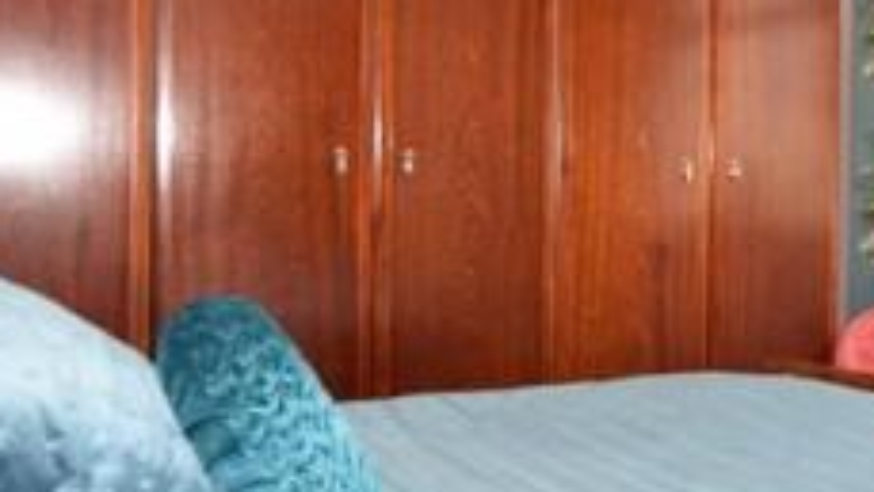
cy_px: 193
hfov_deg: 42.0
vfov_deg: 26.5
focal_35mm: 45
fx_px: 1043
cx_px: 779
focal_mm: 10
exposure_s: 1/100
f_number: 5.6
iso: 400
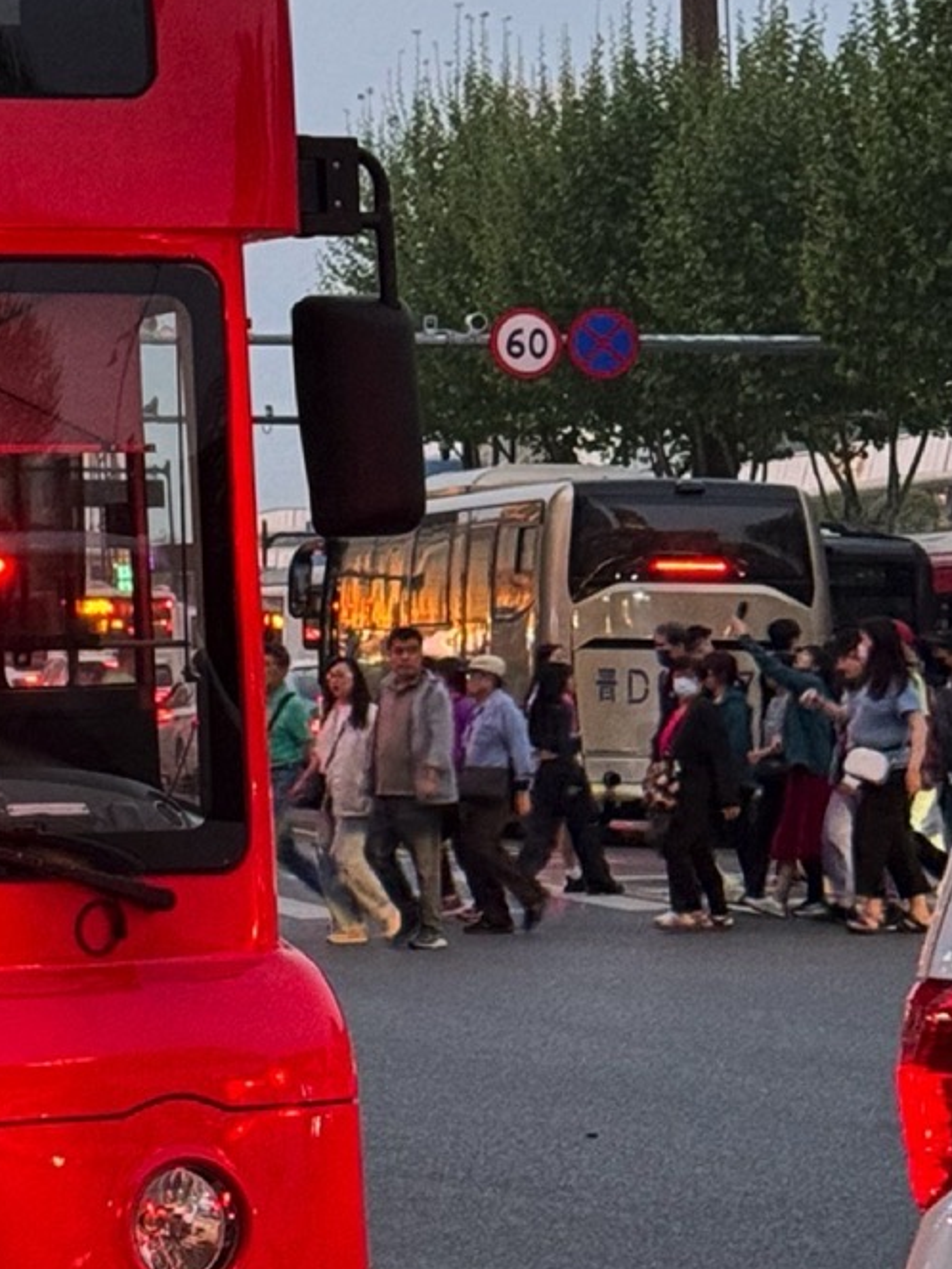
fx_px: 5427
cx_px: -499
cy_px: 97
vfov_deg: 13.2
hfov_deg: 9.7
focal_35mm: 148
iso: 250
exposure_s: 1/54
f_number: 1.78
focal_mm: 6.76
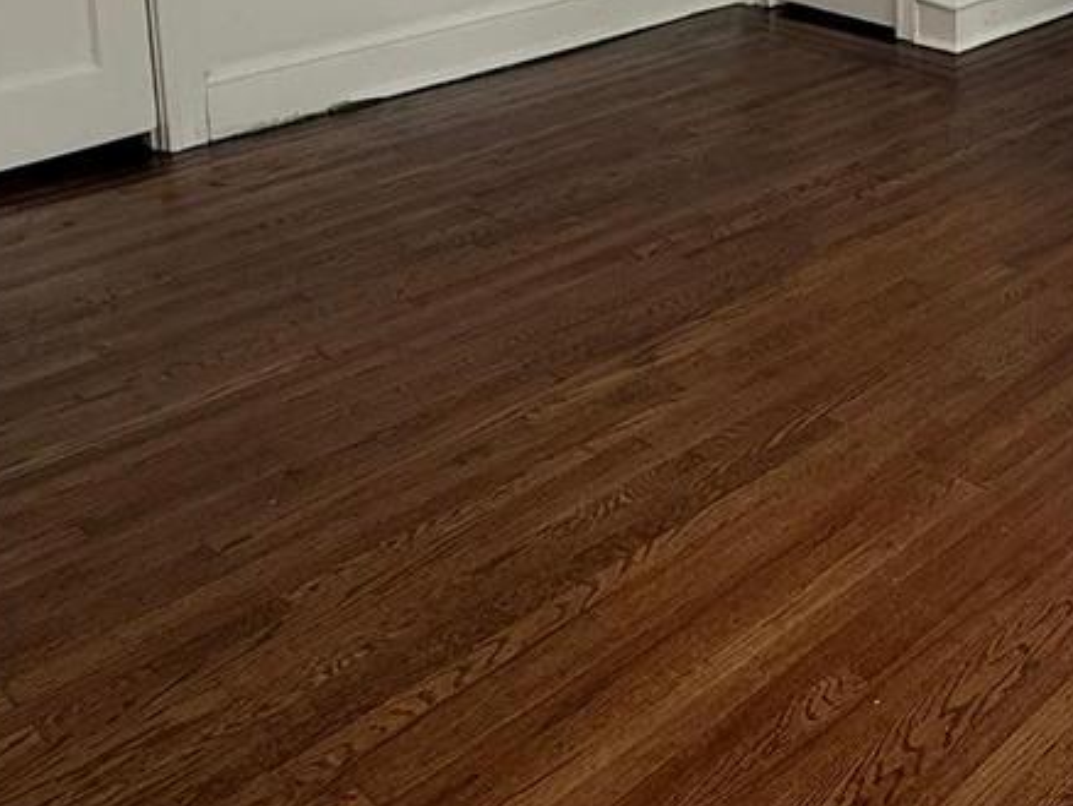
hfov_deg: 34.7
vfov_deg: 27.3
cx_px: 1220
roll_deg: -1.3
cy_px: -196
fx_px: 1427
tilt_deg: -7.2
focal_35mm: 46
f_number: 2.2
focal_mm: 2.22
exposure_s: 1/99
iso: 64
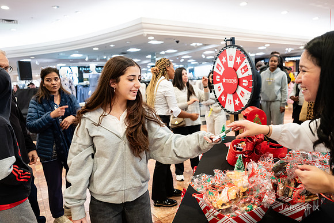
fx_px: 229
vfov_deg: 51.8
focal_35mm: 25
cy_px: 111
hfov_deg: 72.1
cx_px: 167
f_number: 3.2
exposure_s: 1/125
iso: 1000
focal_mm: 24
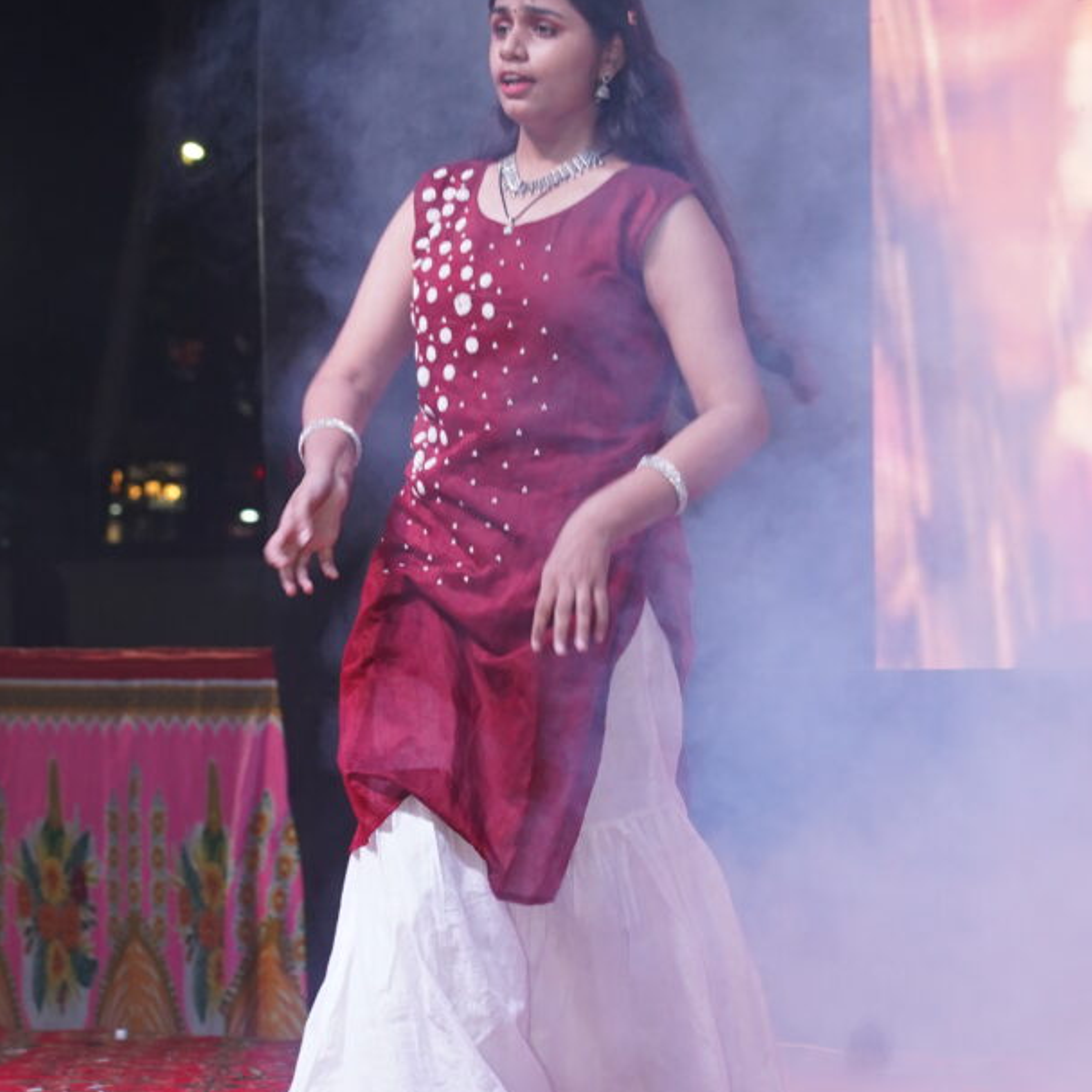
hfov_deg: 9.6
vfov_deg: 9.6
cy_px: 399
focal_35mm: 182
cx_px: 569
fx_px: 6496
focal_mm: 85
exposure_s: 1/200
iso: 1600
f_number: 5.6
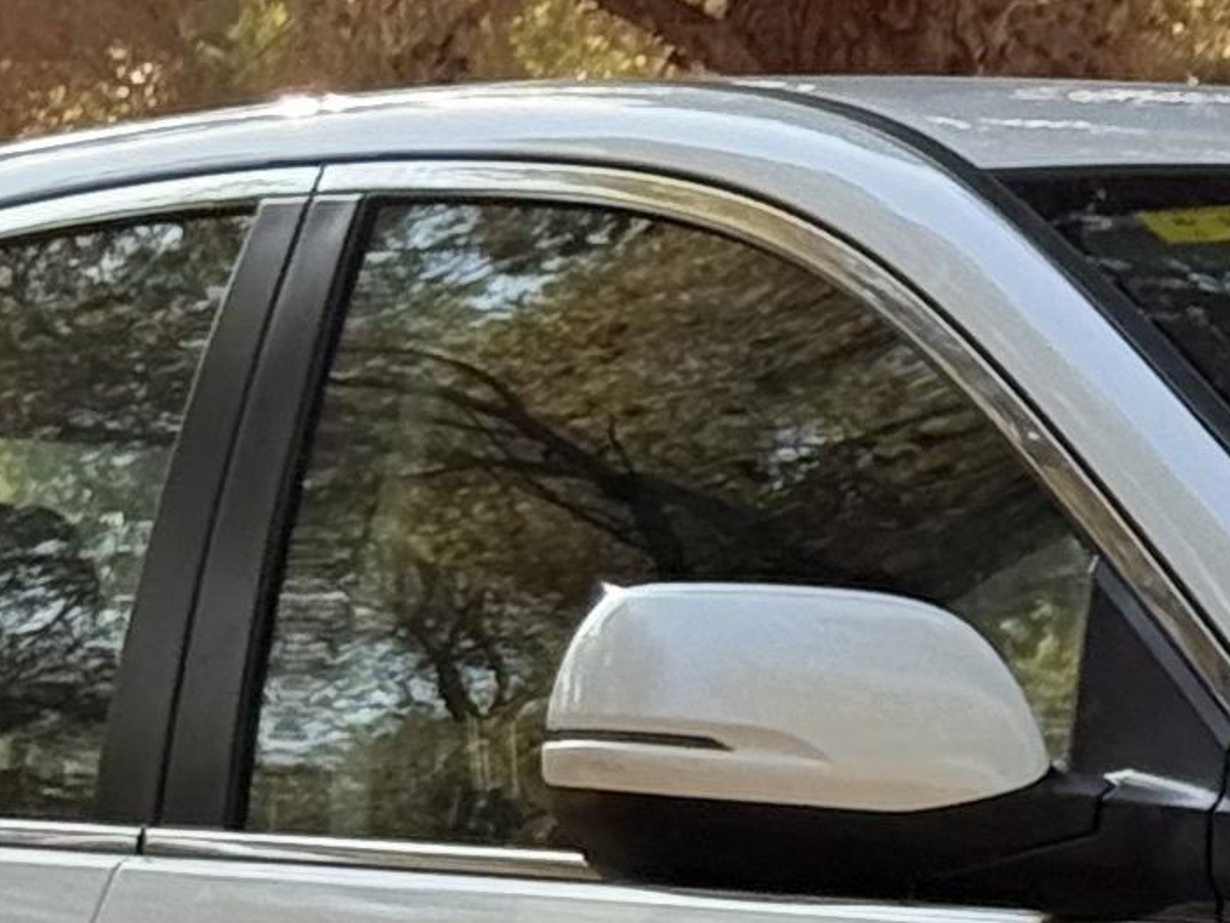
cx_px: 1855
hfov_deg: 7.1
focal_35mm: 274
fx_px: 9739
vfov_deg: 5.4
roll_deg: -0.4
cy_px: 1428
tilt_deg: -3.5
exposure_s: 1/1167
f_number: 1.78
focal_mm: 6.76
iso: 100
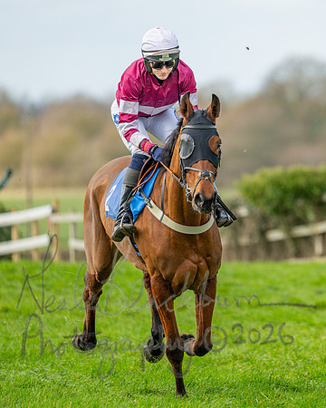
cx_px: 288
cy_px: 194
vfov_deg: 3.3
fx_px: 7123
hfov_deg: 2.6
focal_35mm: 591
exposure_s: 1/800
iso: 200
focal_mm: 400
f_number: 4.5
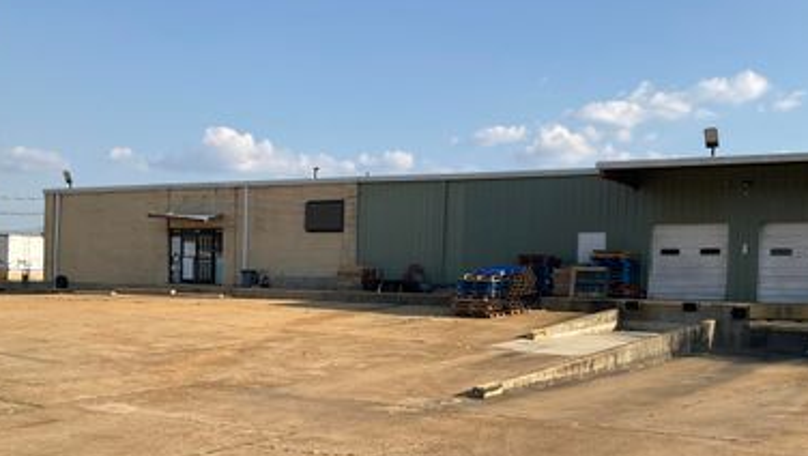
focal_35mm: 42
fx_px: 900
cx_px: 479
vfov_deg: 28.2
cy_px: 309
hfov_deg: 48.1
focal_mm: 3
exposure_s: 1/1848
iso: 16
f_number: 1.8
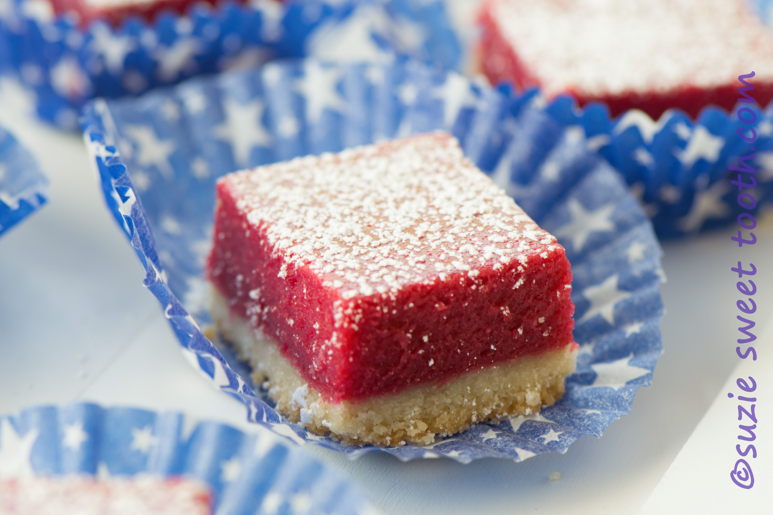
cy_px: 258
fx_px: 3382
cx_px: 386
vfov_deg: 8.7
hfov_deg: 13.0
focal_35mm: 158
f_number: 5.6
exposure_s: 1/15
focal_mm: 105
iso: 100
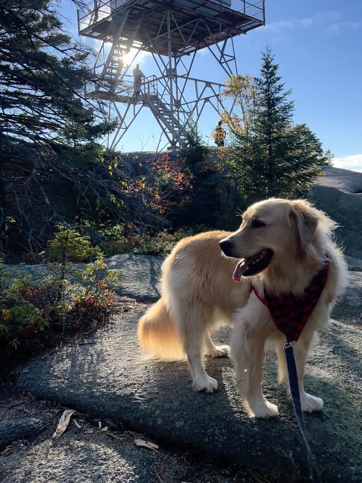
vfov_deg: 61.6
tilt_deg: -1.2
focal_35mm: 29
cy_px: 227
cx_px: 191
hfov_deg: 48.2
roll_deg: +4.7
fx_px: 404
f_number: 1.5
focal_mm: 5.7
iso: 50
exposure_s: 1/3356
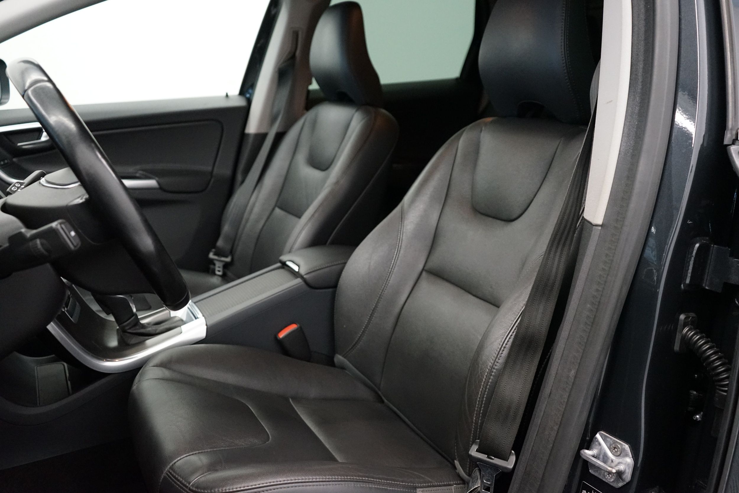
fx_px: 616
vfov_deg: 43.6
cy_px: 246
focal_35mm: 30
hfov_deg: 61.9
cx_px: 370
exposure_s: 1/160
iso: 5000
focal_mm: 30
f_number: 3.5
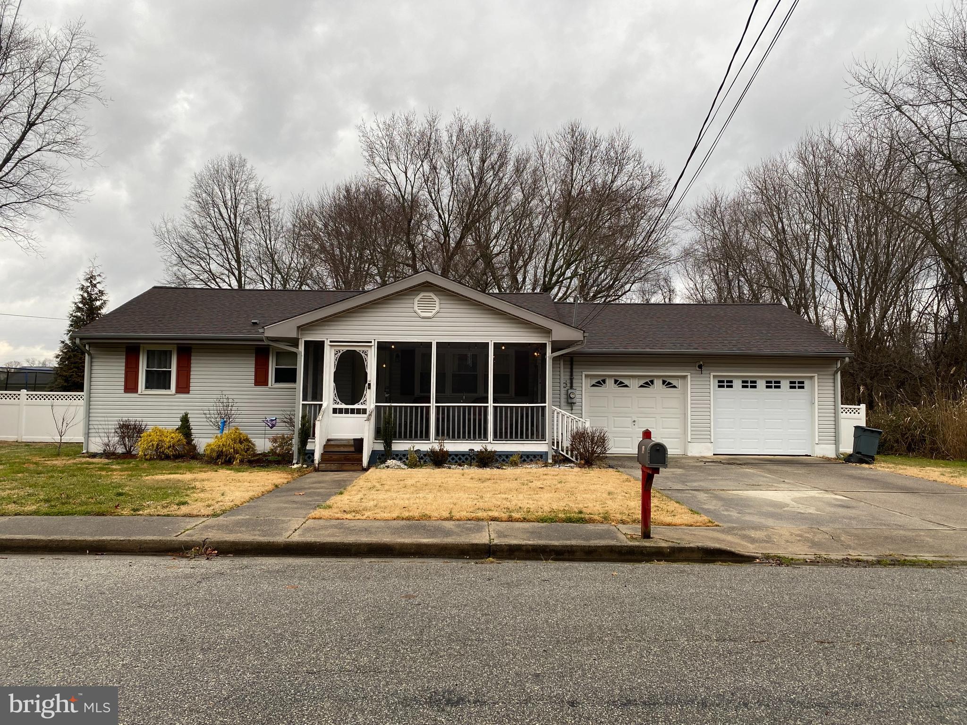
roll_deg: -0.8
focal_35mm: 26
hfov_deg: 67.3
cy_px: 362
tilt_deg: +3.3
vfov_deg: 53.1
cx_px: 484
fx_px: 726
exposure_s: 1/143
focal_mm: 4.25
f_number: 1.8
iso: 32
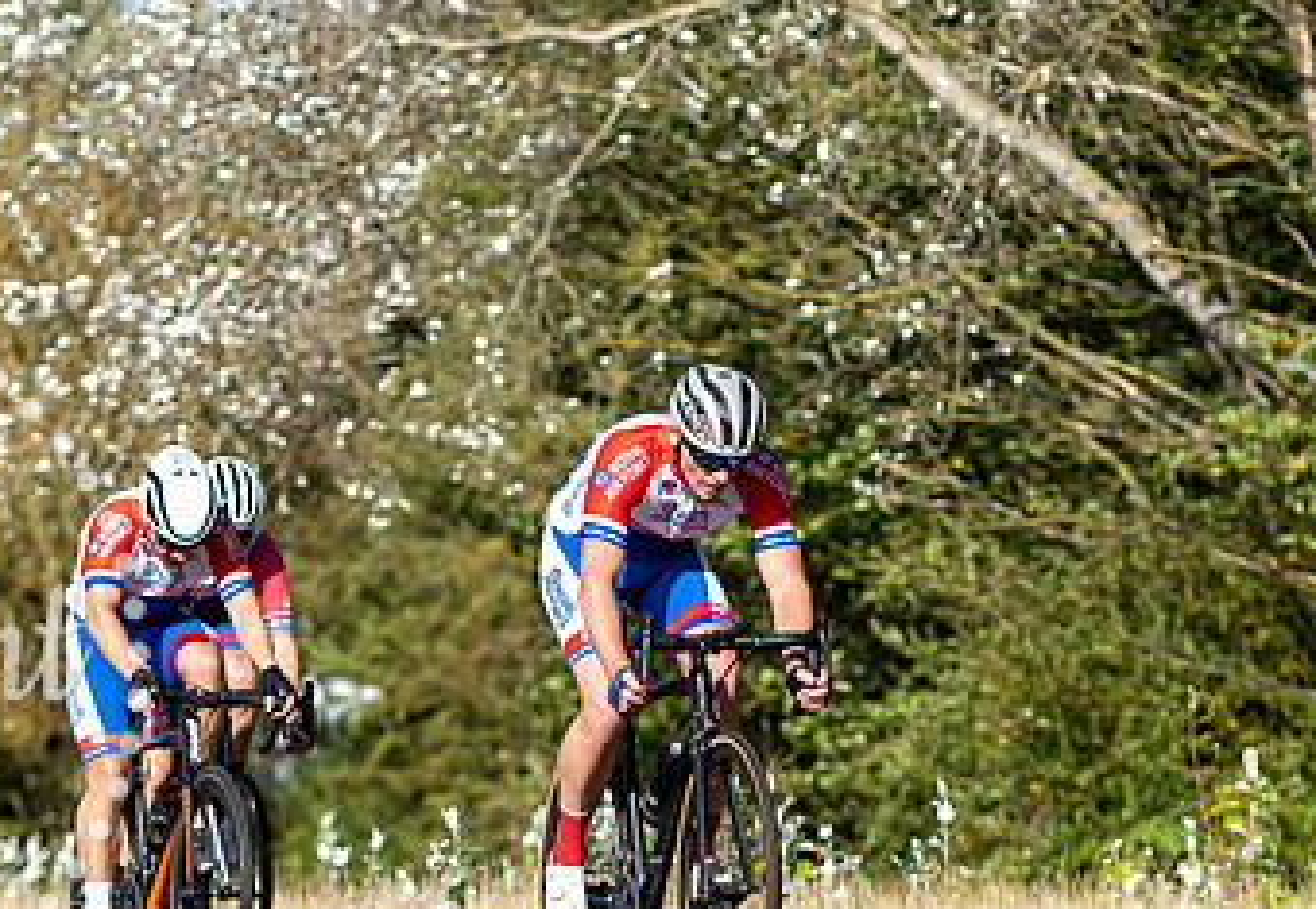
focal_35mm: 232
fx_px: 8577
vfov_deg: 6.1
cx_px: 669
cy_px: 596
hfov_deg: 8.8
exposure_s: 1/3200
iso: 160
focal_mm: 110
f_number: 2.8
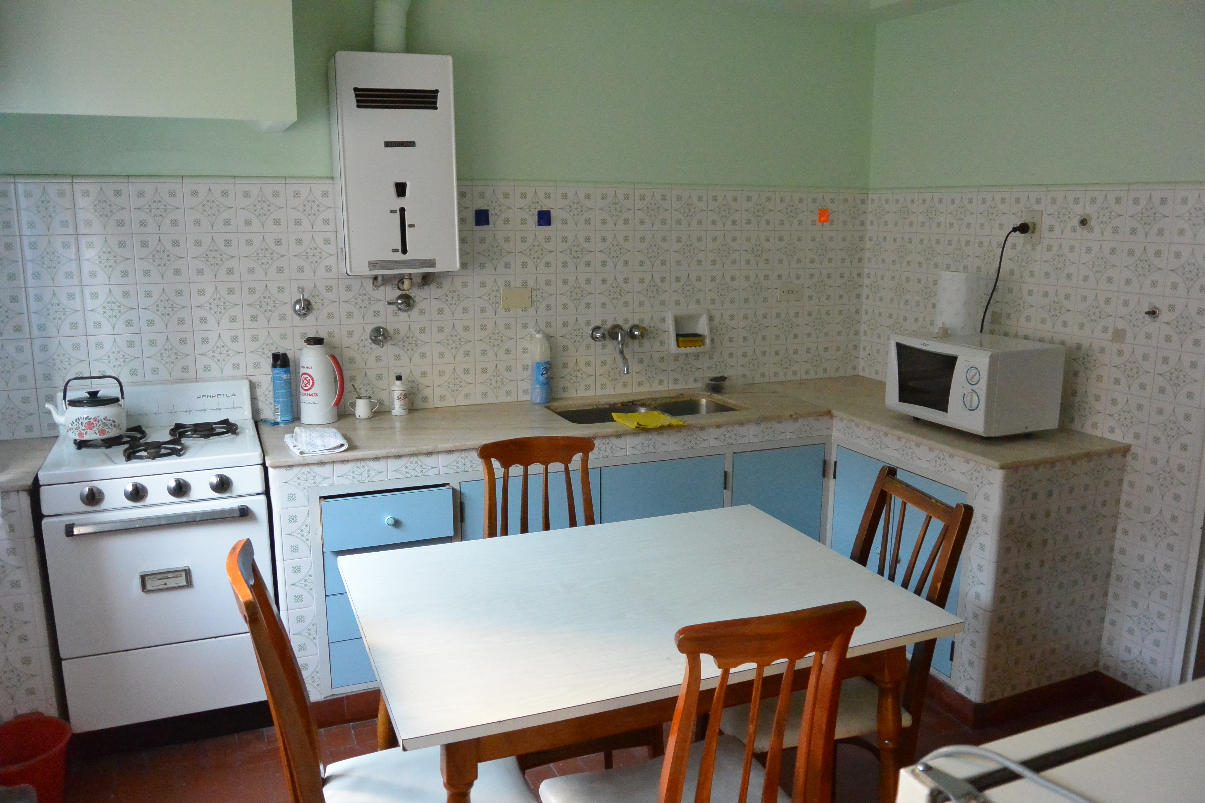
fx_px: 904
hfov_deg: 67.4
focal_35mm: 27
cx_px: 602
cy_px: 402
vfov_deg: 47.9
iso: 1400
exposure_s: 1/30
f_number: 3.5
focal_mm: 10
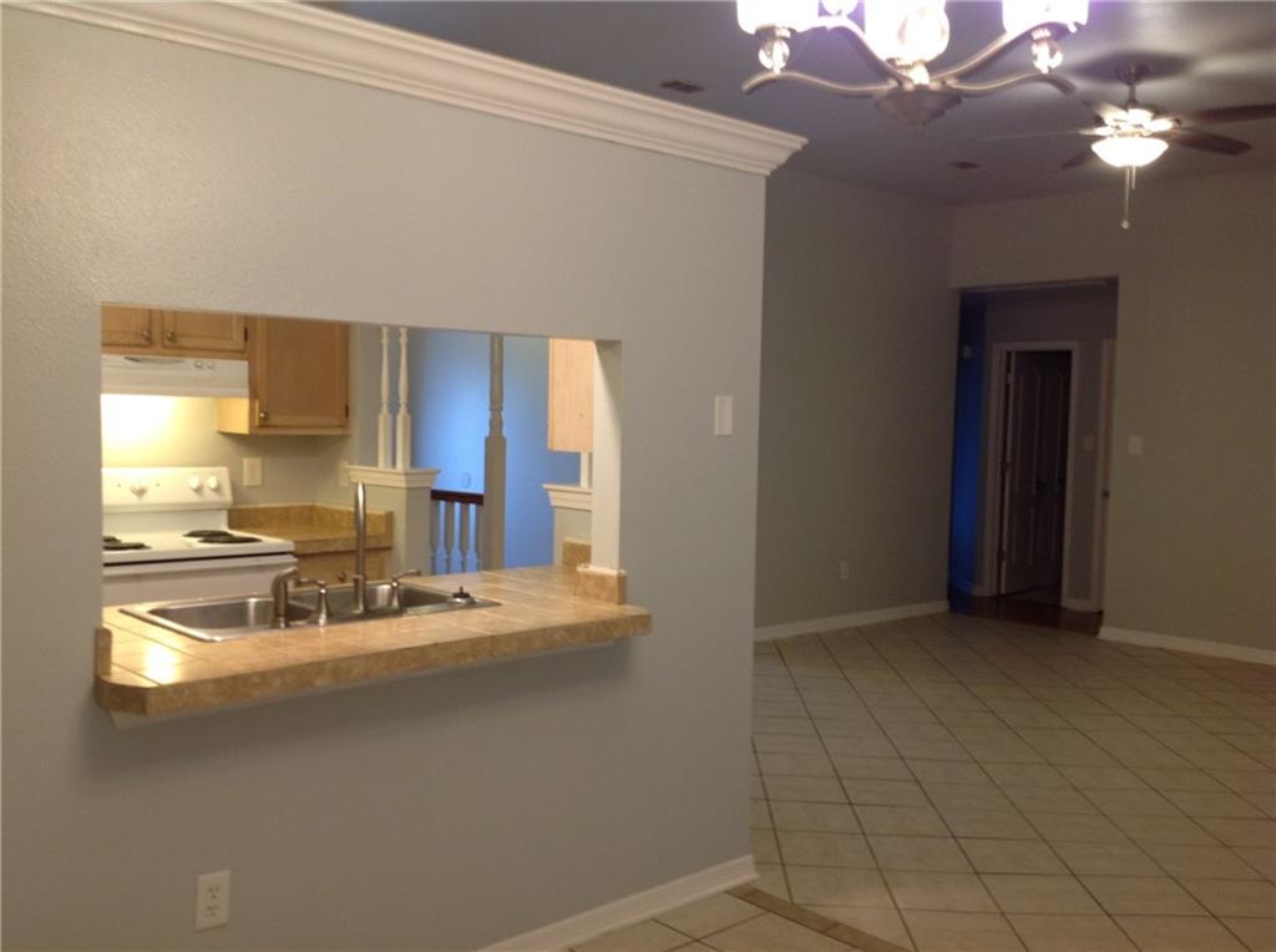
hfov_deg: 52.7
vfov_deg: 40.6
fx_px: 1288
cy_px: 476
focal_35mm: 35
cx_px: 638
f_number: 2.4
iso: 64
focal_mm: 4.28
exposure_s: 1/15
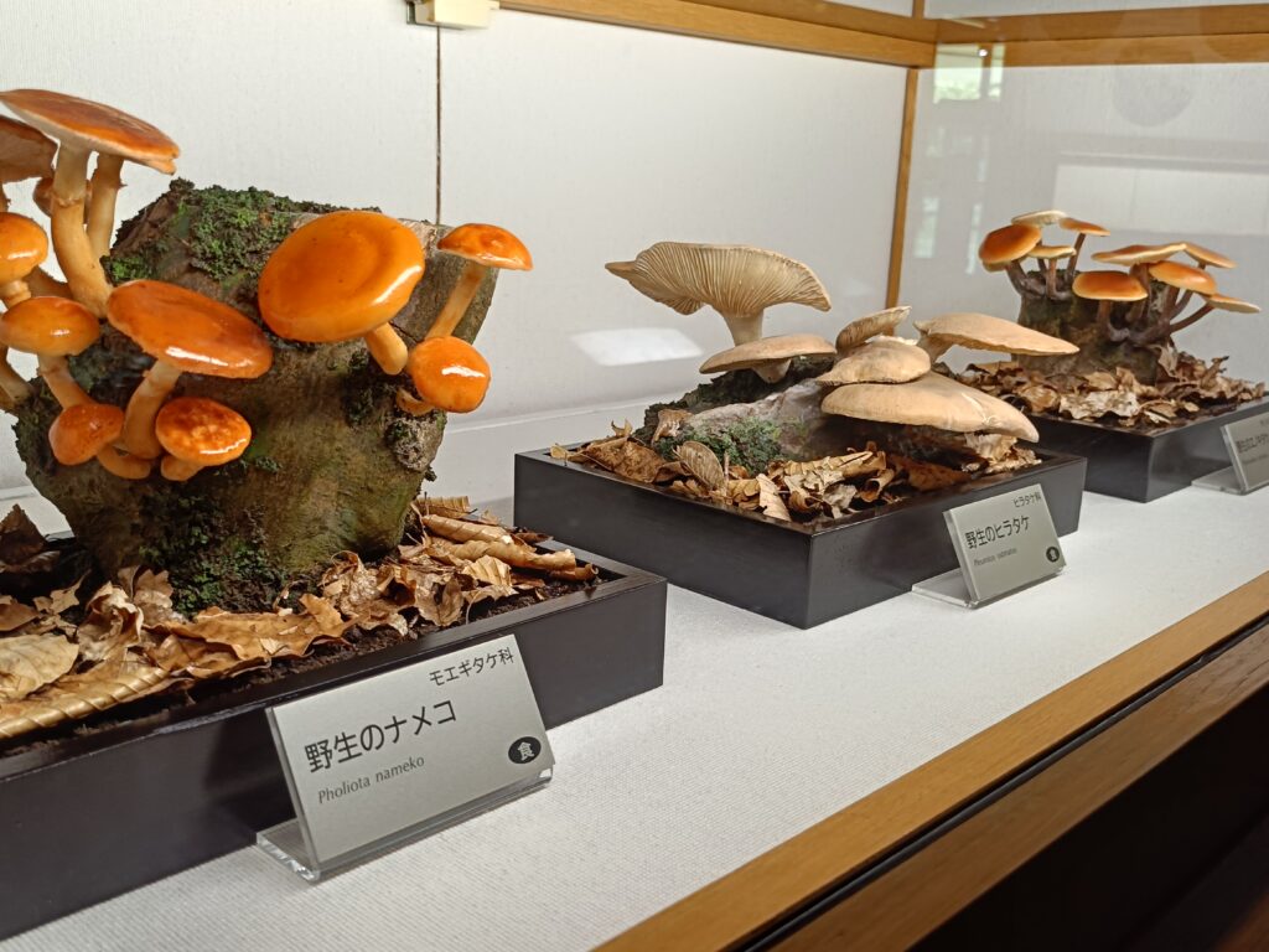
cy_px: 476
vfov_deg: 41.8
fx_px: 1246
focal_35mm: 34
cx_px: 634
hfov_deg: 54.0
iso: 200
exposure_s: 1/60
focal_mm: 4.7
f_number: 1.7
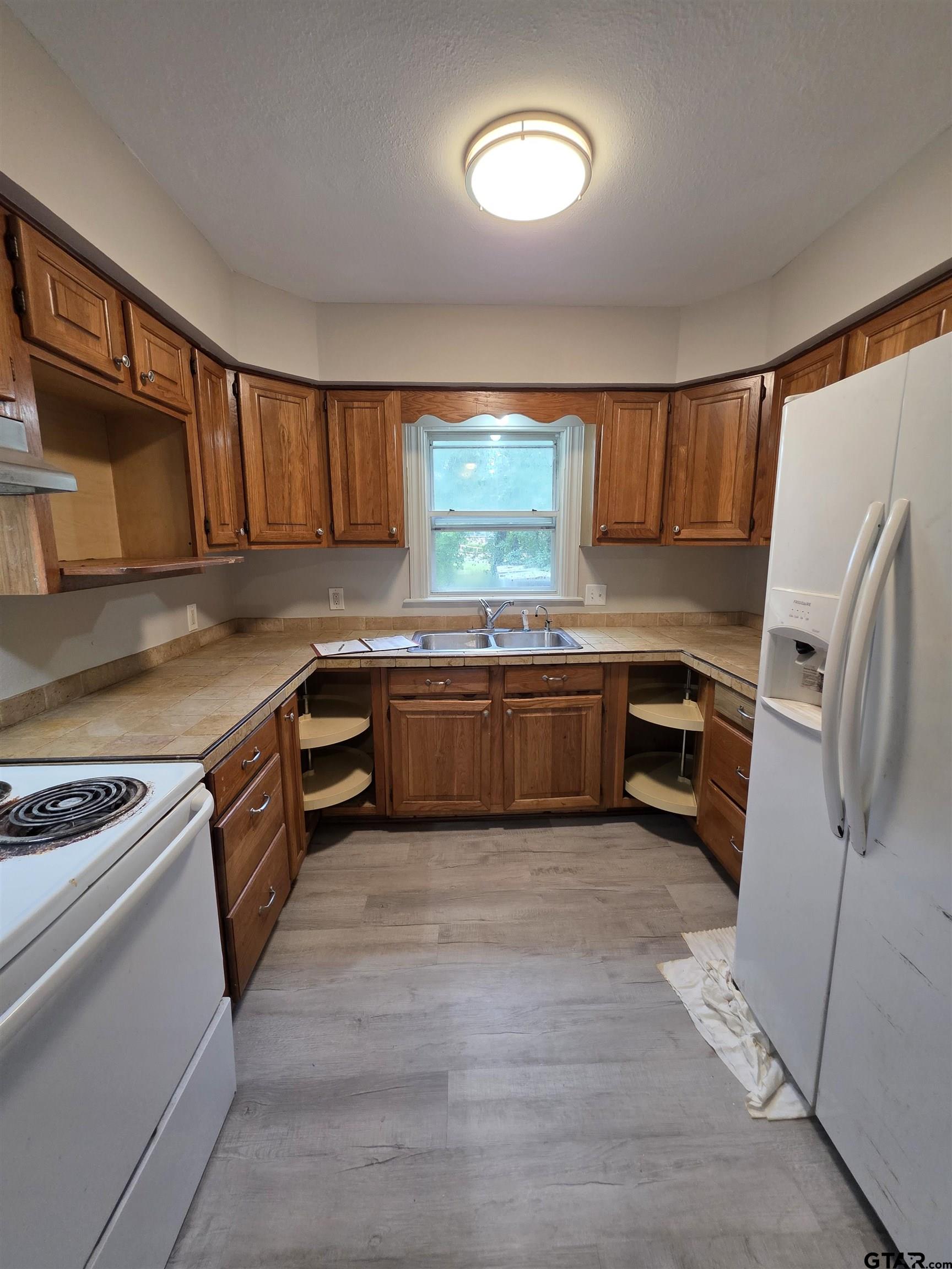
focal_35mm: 13
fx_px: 477
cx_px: 476
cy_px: 634
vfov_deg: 106.2
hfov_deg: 89.9
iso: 250
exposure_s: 1/120
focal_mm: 2.2
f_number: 1.9
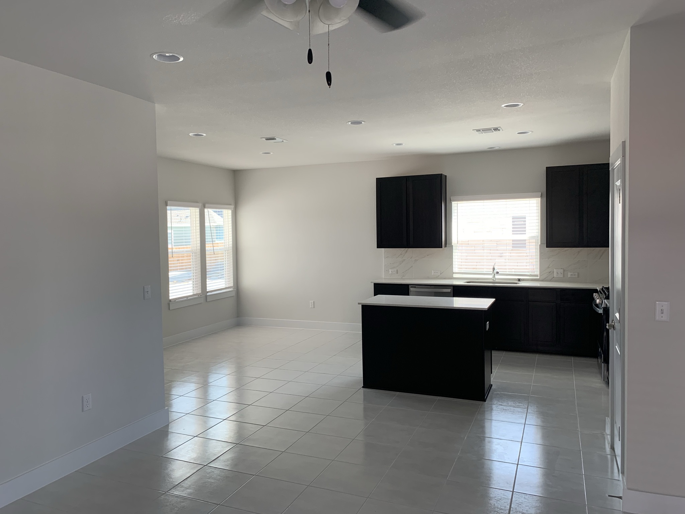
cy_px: 257
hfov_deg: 67.3
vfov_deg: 53.1
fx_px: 515
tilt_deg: -4.3
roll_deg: +0.9
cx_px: 342
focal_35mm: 26
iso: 50
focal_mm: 4.25
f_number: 1.8
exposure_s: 1/121
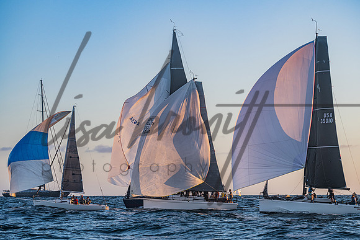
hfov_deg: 18.9
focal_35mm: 108
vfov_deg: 12.6
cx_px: 187
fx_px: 1084
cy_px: 120
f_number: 7.1
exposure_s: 1/200
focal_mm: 100
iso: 250
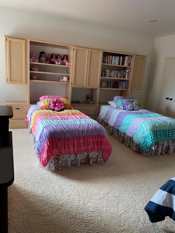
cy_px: 116
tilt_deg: -11.9
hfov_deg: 53.1
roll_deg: -3.8
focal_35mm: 26
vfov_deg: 67.3
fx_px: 175
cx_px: 88
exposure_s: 1/60
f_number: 1.6
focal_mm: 4.2
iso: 100
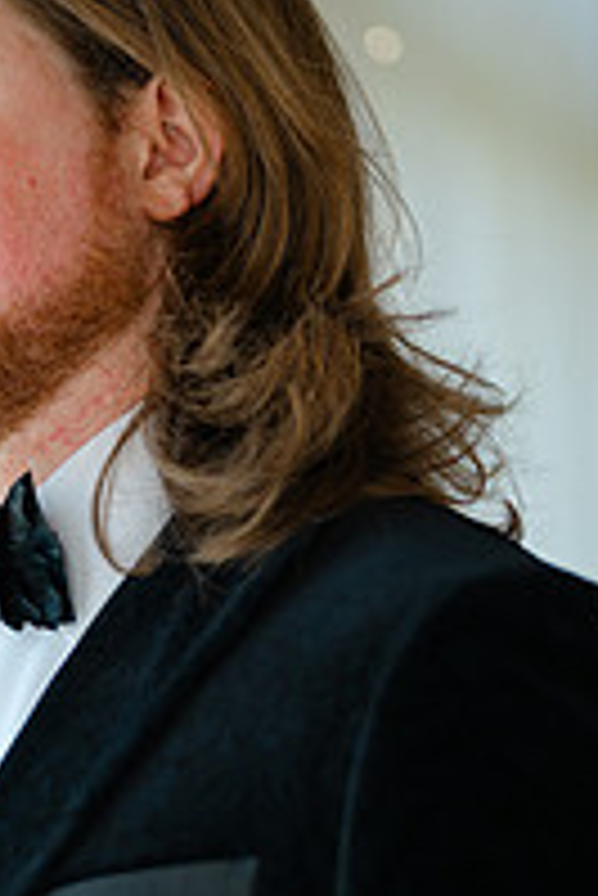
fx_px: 2810
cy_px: 563
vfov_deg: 18.1
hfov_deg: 12.0
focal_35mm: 113
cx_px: -36
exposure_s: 1/500
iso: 64
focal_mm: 50
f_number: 1.8
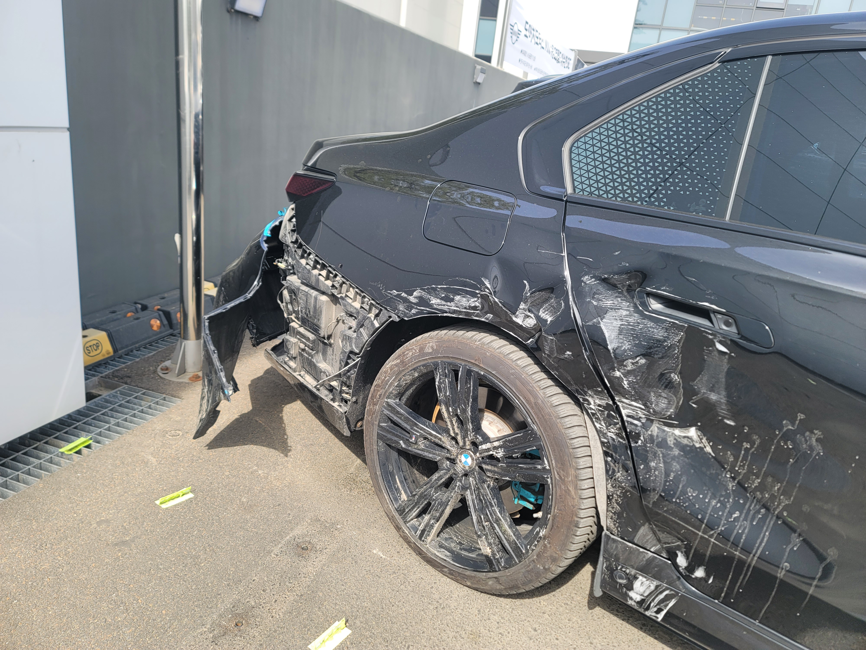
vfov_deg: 54.9
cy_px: 325
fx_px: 625
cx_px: 433
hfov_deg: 69.4
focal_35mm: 25
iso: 20
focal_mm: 7
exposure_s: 1/271
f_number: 1.8
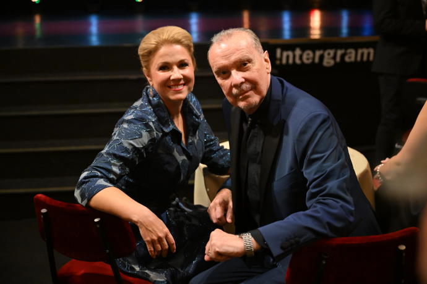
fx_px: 605
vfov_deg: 26.5
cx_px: 214
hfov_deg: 38.9
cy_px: 142
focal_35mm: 51
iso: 6400
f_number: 2.8
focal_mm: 51
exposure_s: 1/500
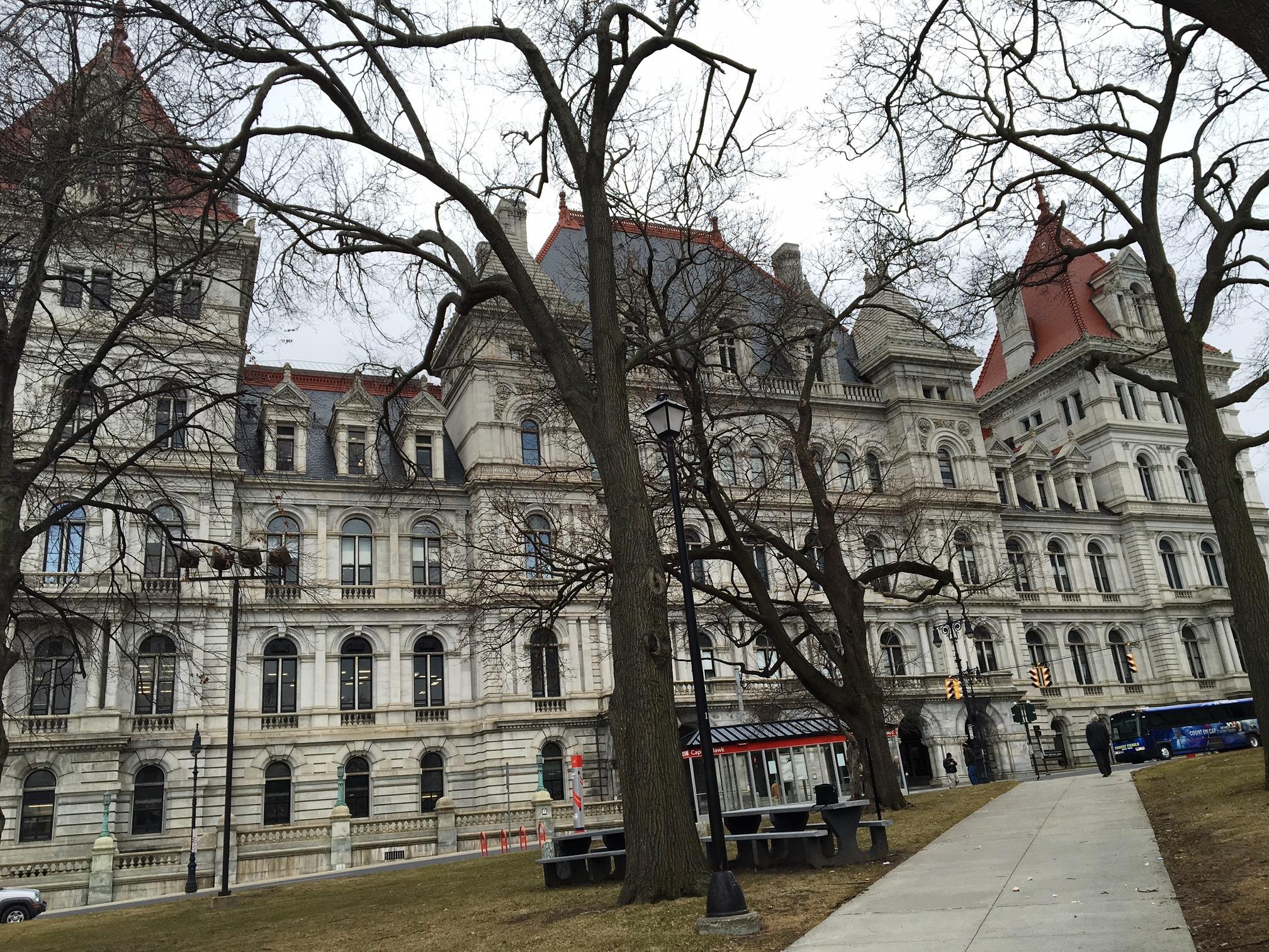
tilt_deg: +19.2
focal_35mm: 29
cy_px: 476
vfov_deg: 48.2
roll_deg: +5.5
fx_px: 1063
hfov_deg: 61.7
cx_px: 634
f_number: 2.2
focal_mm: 4.15
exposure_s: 1/490
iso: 25
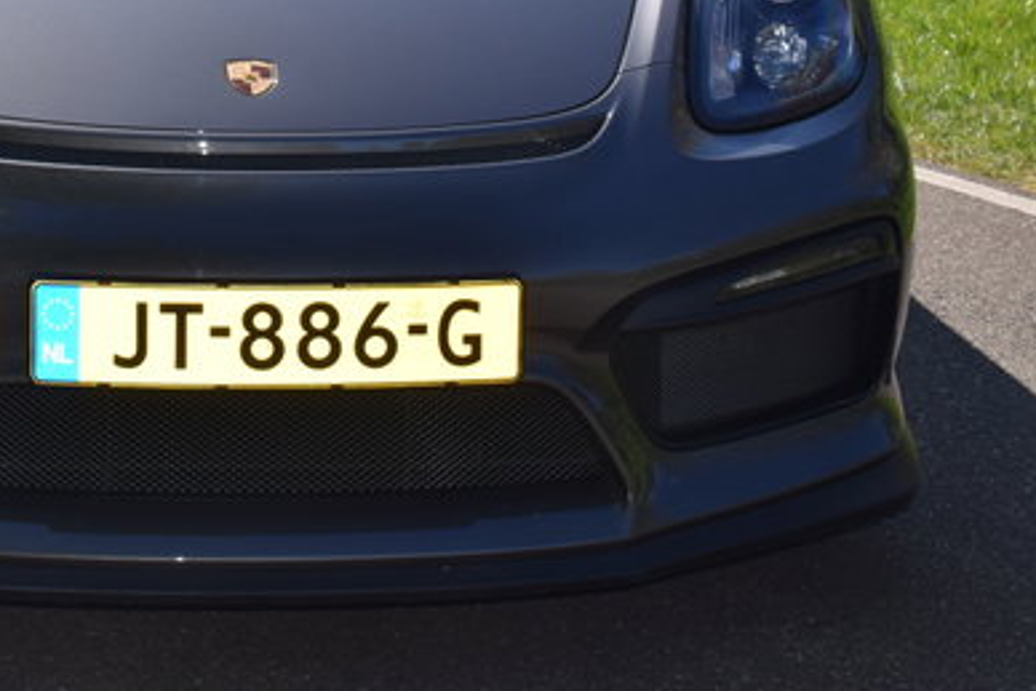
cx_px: 202
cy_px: 56
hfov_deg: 21.8
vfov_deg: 14.7
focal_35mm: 92
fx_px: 2648
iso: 100
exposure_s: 1/200
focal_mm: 31
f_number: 9
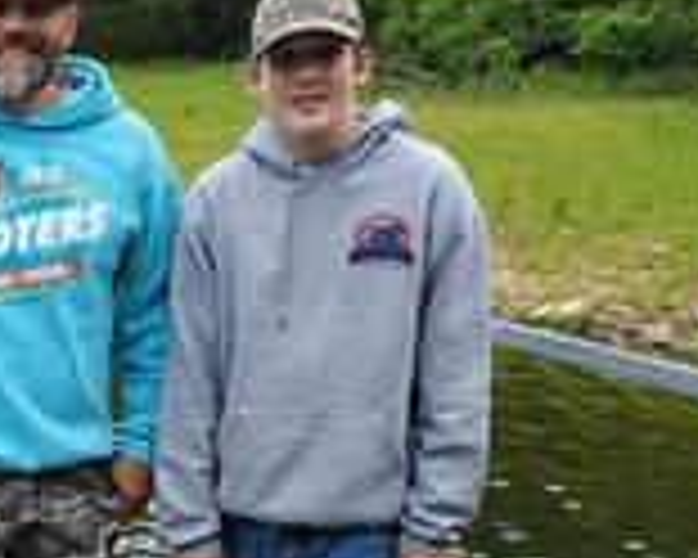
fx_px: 1653
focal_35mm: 80
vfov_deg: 18.4
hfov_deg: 21.4
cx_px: -230
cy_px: 626
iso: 50
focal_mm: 4.3
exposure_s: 1/536
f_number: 2.4
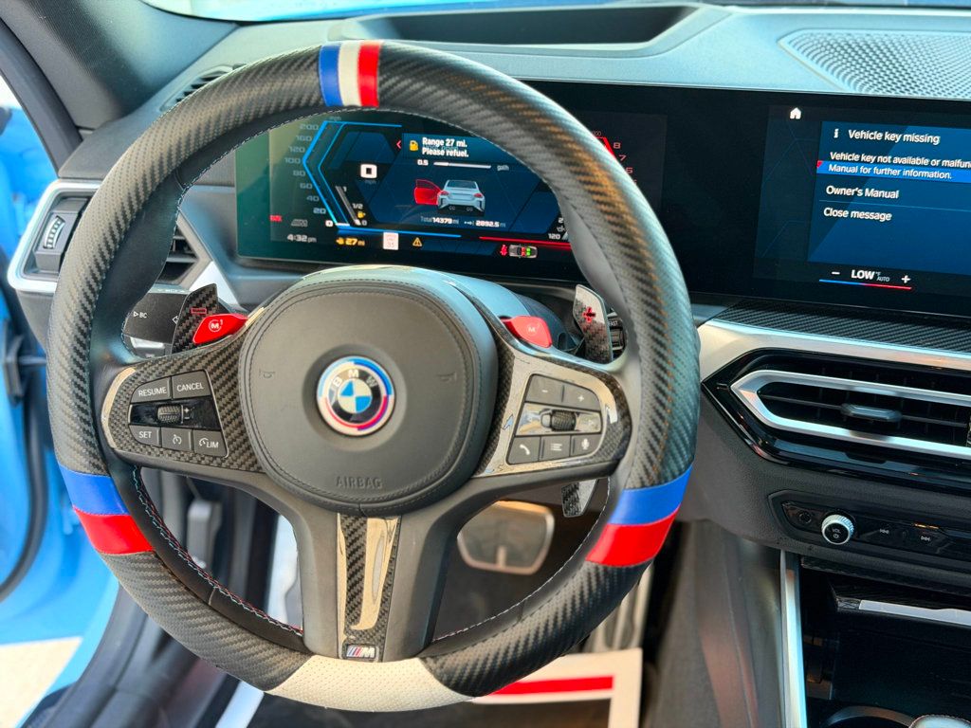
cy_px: 364
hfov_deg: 39.7
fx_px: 1346
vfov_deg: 30.3
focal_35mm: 48
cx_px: 486
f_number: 1.78
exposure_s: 1/35
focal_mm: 6.76
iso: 250
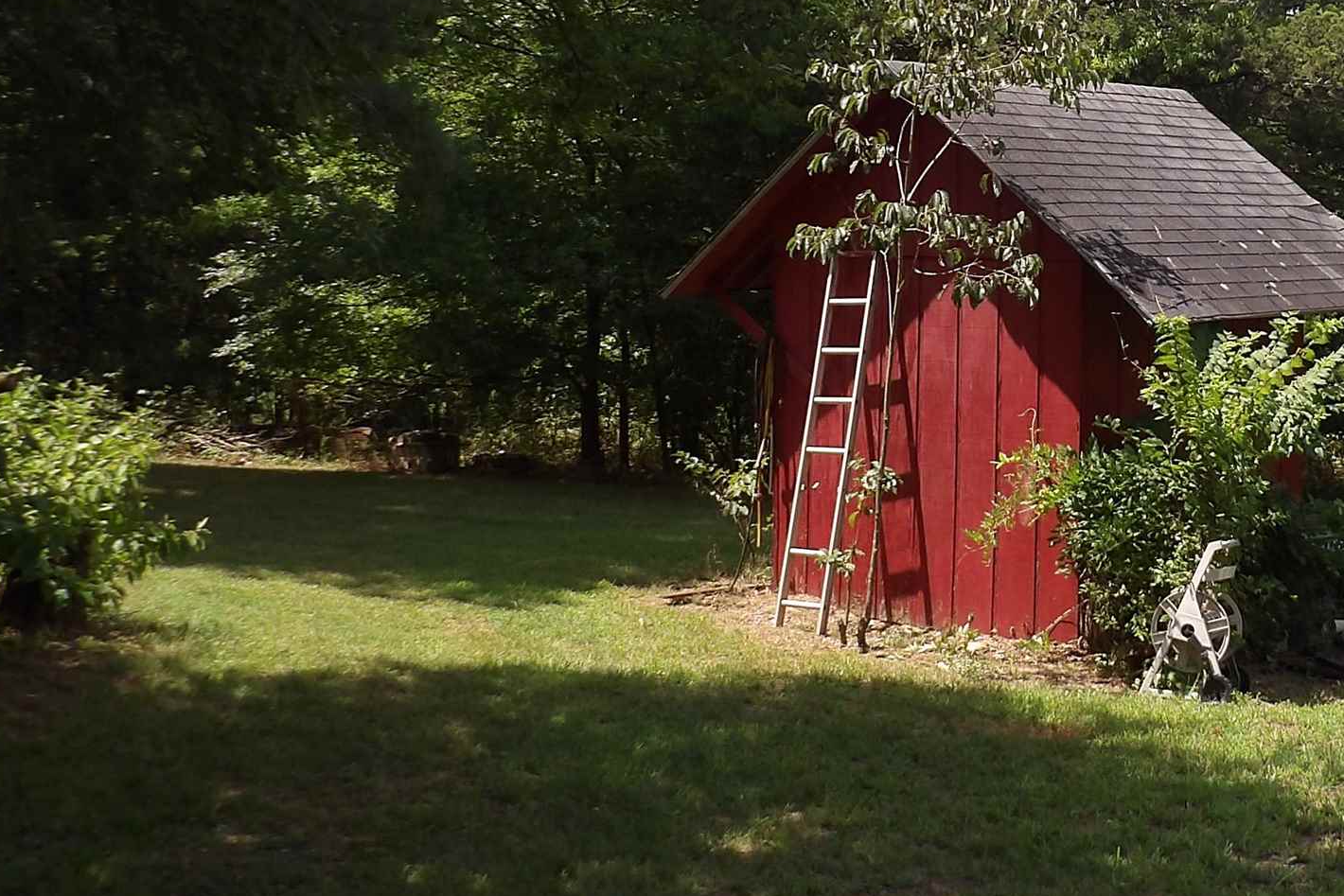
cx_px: 1109
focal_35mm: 54
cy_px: 182
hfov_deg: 35.5
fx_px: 2016
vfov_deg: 24.7
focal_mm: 4.3
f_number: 3.2
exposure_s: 1/495
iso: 100
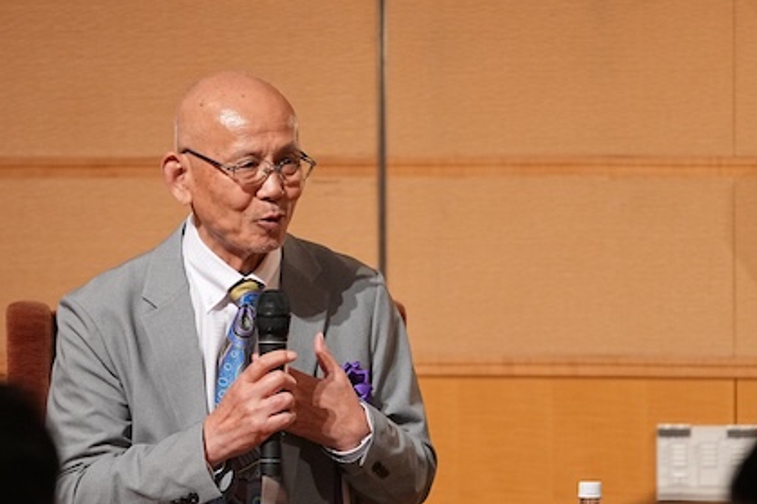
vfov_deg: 2.9
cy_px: 222
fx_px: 9942
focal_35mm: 473
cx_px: 302
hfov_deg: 4.4
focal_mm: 200
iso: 2000
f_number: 2.8
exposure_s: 1/200
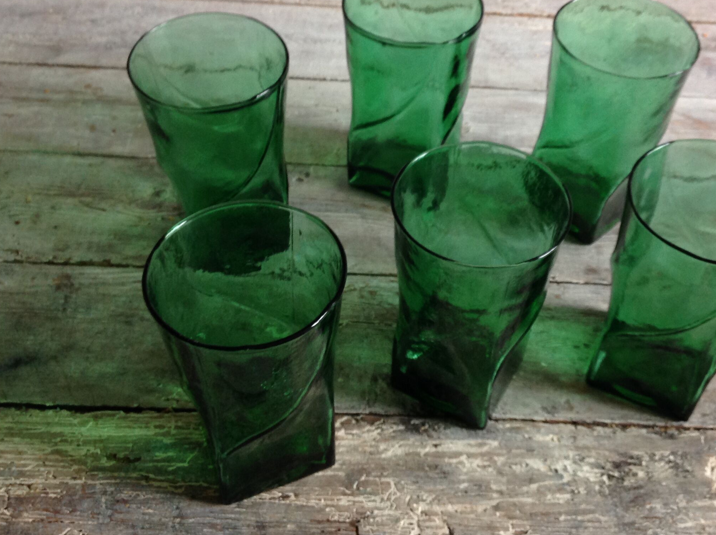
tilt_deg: -46.2
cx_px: 416
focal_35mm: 45
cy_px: 197
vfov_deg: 31.9
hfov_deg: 42.0
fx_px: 929
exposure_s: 1/15
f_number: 2.4
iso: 125
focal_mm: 4.28
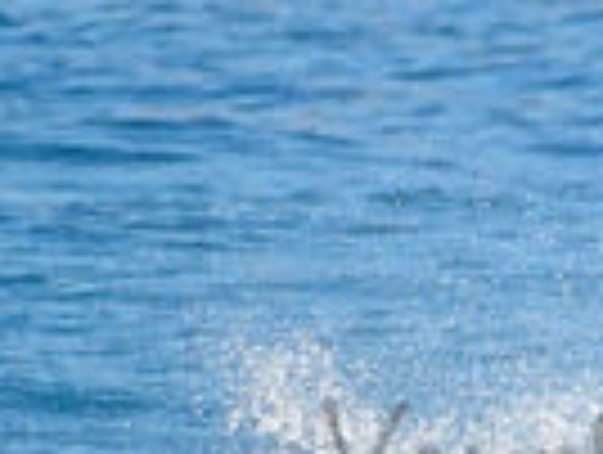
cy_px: 429
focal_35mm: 2077
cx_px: 788
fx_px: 36246
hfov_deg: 1.0
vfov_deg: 0.7
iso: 500
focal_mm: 500
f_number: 5.6
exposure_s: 1/2000
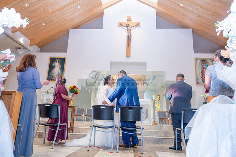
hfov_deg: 68.4
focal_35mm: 27
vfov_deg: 48.7
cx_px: 118
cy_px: 78
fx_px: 174
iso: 2500
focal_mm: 24
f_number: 4
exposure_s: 1/200
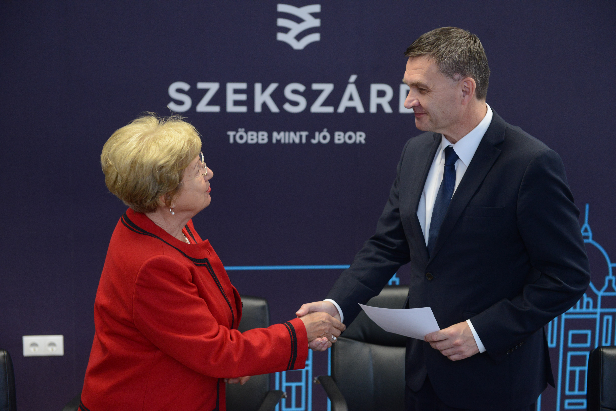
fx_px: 1130
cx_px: 308
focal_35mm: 66
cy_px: 206
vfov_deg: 20.6
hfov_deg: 30.5
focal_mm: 66
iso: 1600
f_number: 4
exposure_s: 1/160
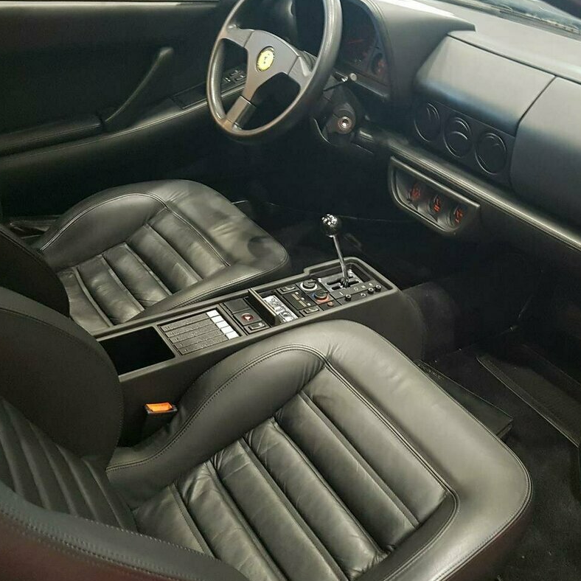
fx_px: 665
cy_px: 279
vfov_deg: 47.2
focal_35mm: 35
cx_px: 361
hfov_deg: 46.8
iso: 400
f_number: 1.7
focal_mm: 4.2
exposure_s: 1/10
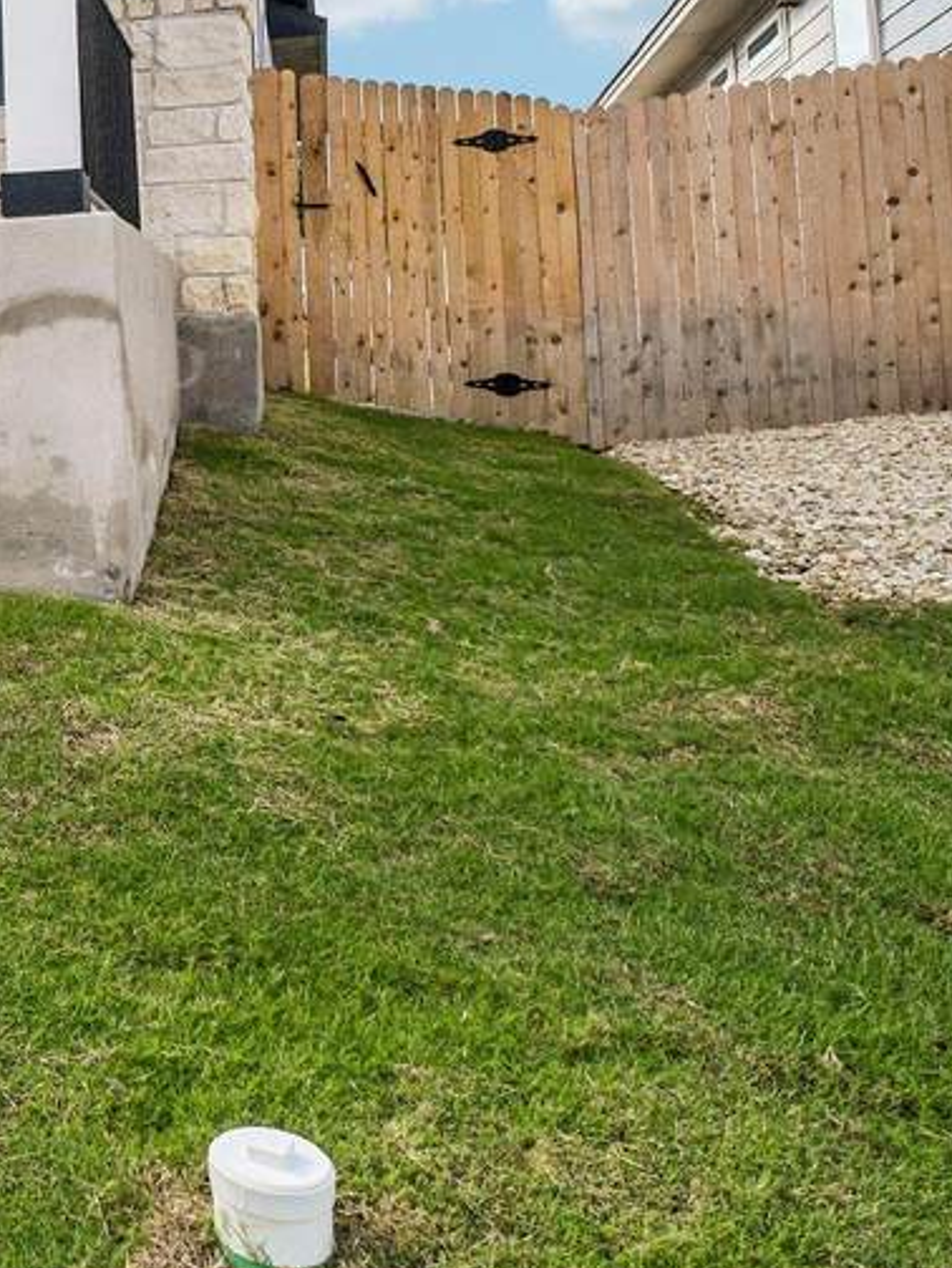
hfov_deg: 23.3
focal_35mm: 44
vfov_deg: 40.6
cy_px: 203
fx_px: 1611
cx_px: -612
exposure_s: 1/640
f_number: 8
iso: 400
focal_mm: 12
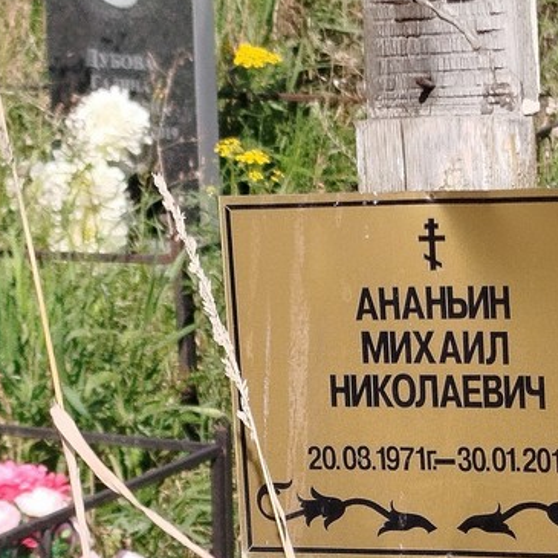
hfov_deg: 27.8
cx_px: 471
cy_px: 445
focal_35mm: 60
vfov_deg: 28.0
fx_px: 1094
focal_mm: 5.31
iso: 50
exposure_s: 1/549
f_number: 1.7
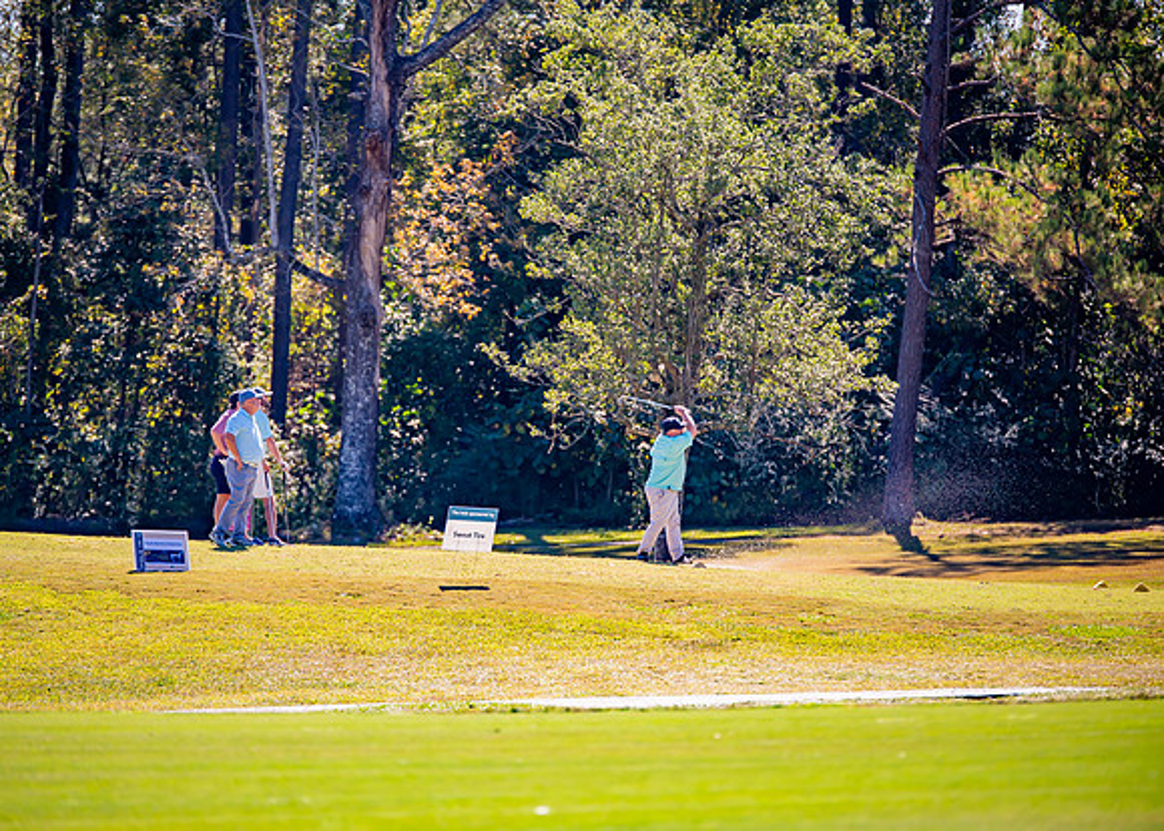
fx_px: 6522
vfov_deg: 7.3
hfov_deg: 10.2
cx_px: 513
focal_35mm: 197
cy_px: 431
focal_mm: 180
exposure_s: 1/1250
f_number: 2.8
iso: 100
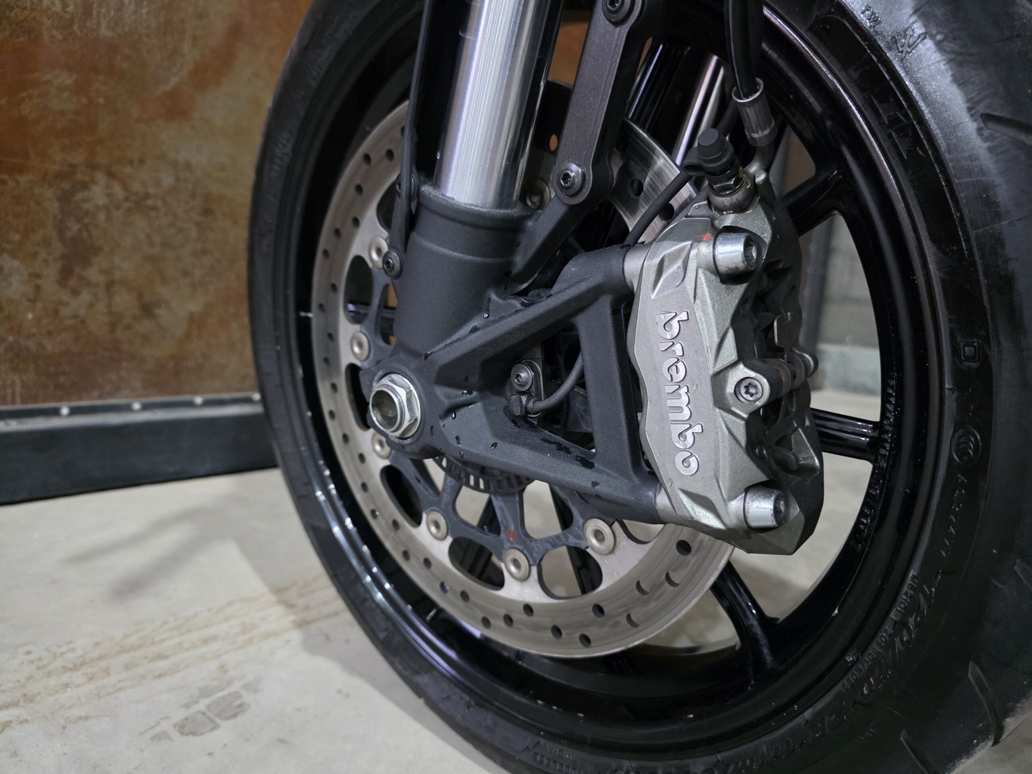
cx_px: 516
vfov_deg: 58.9
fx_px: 686
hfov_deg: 73.9
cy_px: 387
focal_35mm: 23
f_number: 1.7
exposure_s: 1/50
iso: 1600
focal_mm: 6.3
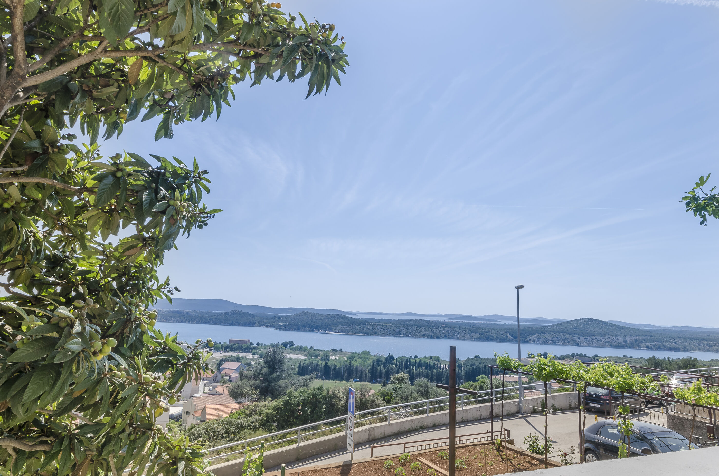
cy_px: 238
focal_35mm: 21
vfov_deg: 59.3
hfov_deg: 81.3
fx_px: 419
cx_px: 360
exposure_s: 1/200
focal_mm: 14
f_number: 14
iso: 100
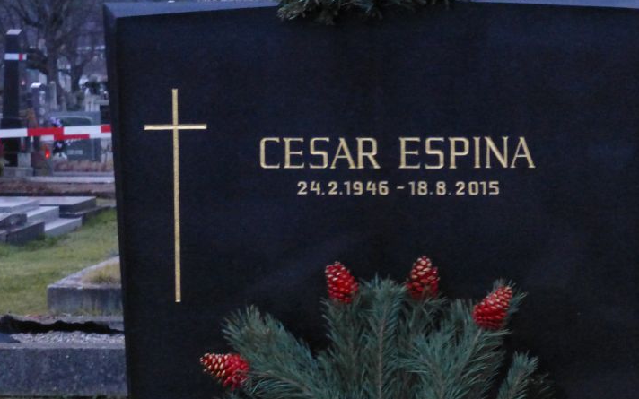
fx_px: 2386
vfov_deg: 9.6
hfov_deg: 15.3
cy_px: 172
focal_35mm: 137
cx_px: 355
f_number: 5.3
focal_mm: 20.6
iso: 1600
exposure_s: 1/15
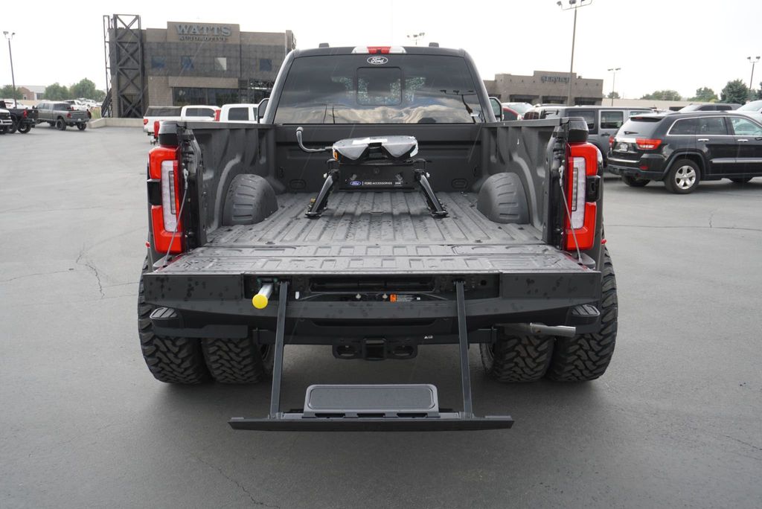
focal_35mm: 32
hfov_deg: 59.5
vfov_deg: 41.8
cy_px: 254
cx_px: 381
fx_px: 667
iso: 100
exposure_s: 1/80
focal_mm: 21
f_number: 4.5
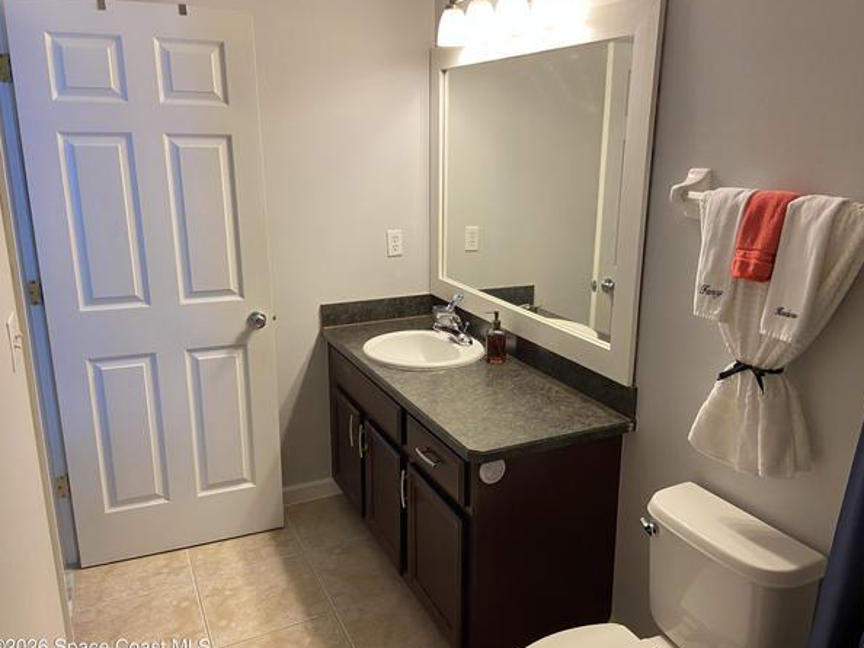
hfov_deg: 63.4
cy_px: 330
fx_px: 699
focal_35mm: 28
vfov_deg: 49.8
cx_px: 454
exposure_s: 1/60
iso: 80
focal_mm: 4.25
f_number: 1.8
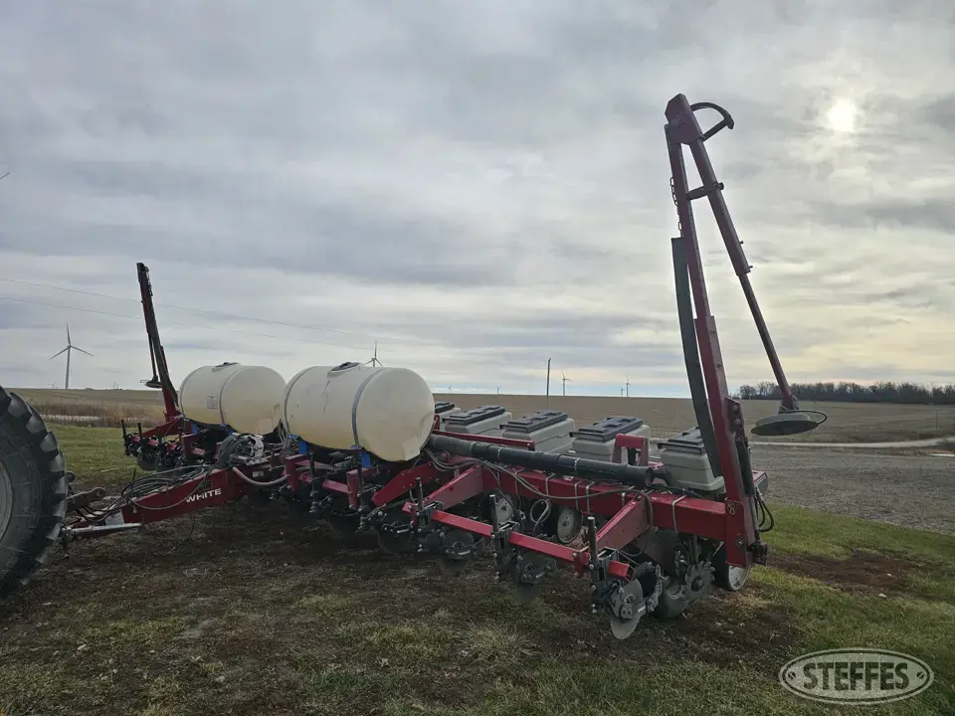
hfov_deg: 73.9
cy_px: 358
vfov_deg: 58.9
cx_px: 478
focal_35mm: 23
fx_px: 635
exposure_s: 1/1509
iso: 10
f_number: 1.7
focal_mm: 6.3
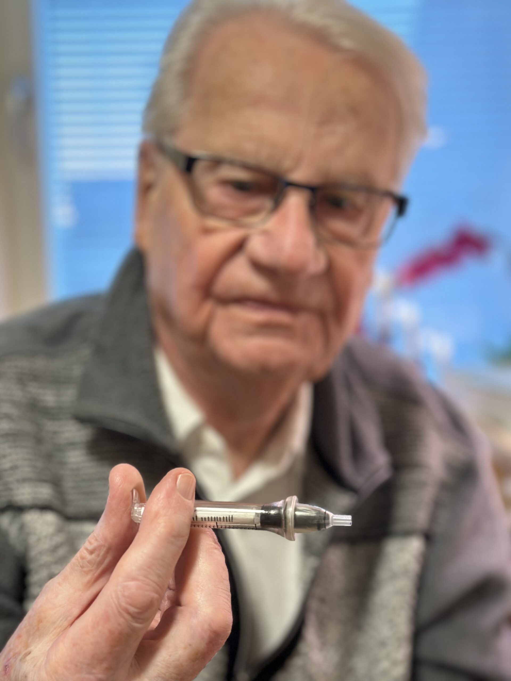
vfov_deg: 39.7
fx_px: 945
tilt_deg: -5.6
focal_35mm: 48
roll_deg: +1.3
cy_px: 340
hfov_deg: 30.3
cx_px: 256
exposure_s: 1/53
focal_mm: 6.86
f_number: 1.78
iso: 320
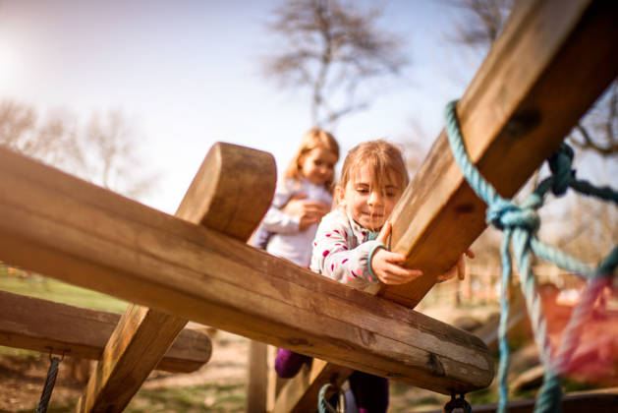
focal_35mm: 35
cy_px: 206
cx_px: 309
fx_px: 601
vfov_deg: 37.9
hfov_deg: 54.4
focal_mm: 35
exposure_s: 1/3200
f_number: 1.4
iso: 100
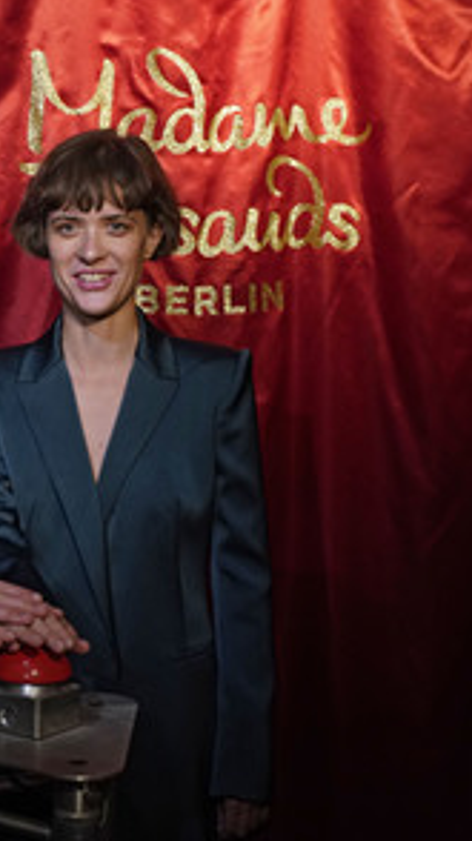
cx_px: -136
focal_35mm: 69
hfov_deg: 16.5
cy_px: 423
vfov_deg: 30.6
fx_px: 1538
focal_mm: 43
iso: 1600
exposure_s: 1/100
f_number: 4
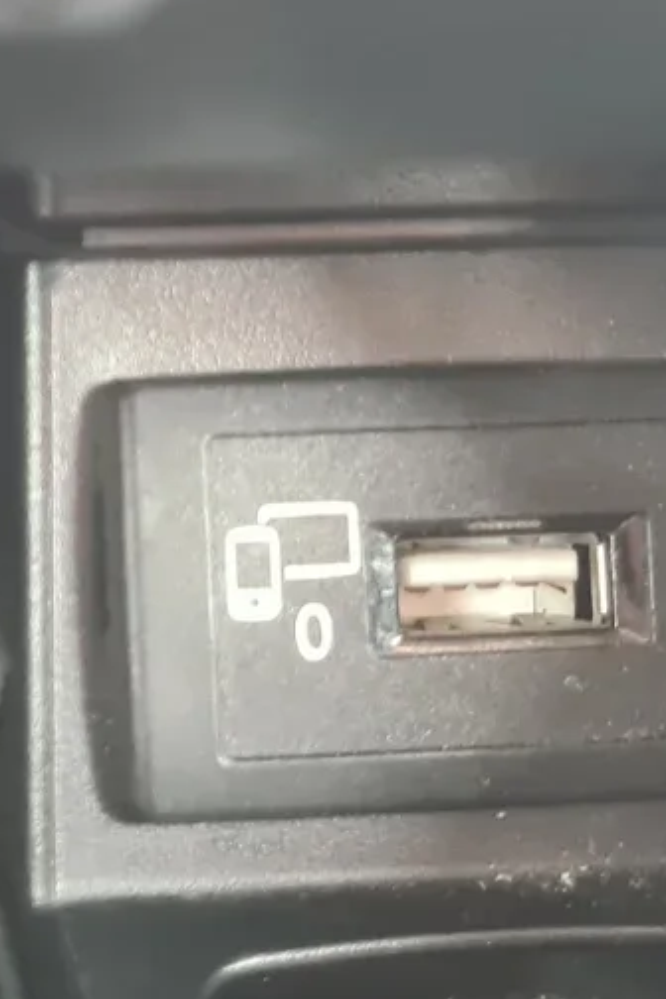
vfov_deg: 19.7
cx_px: -396
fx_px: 2858
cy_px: 313
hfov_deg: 12.5
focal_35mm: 103
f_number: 1.8
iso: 800
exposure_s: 1/50
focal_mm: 5.4
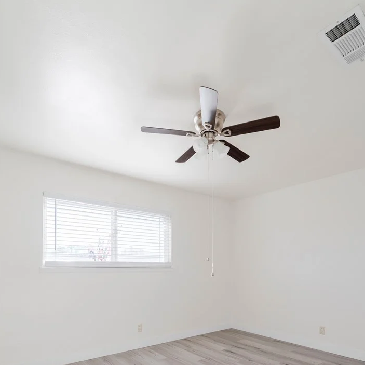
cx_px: 184
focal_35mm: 21
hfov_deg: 72.1
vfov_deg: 68.0
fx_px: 251
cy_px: 269
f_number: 8
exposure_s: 1/200
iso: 800
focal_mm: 16
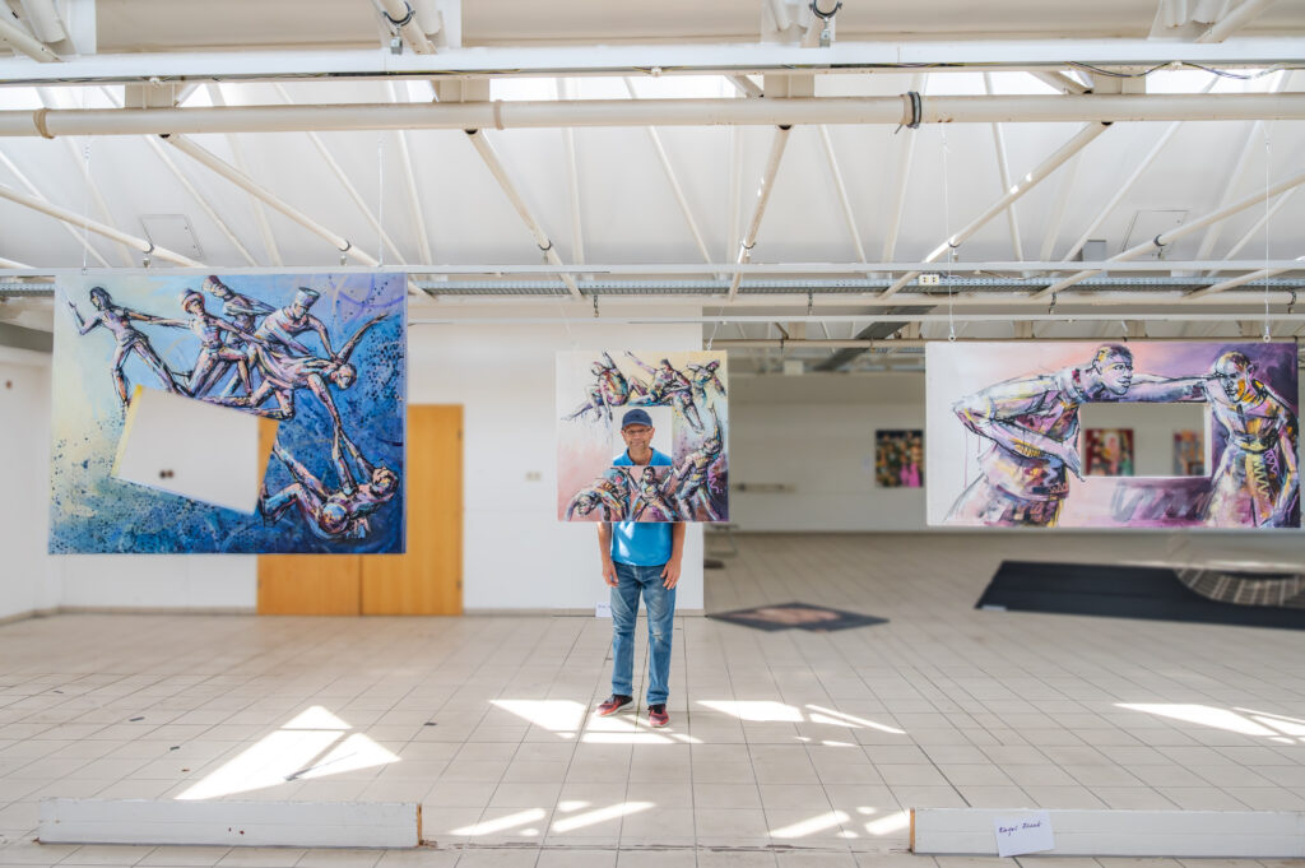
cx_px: 652
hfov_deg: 69.4
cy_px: 434
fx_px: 942
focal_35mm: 26
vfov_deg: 49.5
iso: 1000
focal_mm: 26
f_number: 9
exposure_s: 1/320
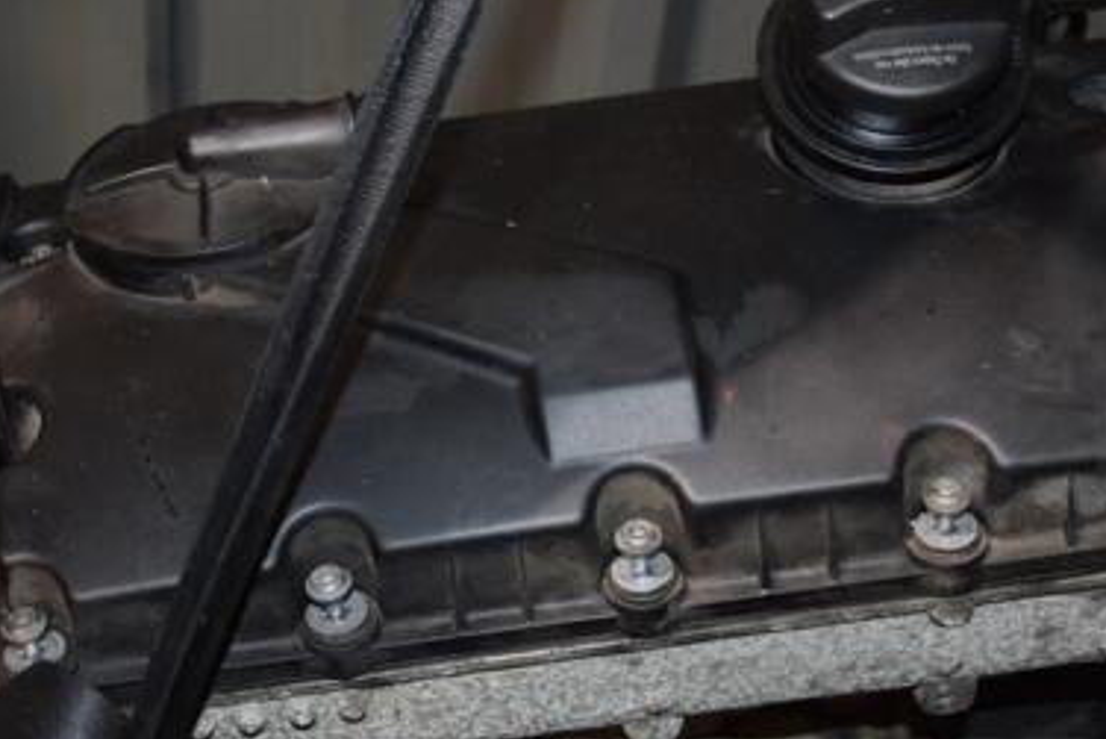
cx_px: 491
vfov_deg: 20.3
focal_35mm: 67
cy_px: 392
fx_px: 2059
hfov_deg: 30.0
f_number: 5
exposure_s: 1/60
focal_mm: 28
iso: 800
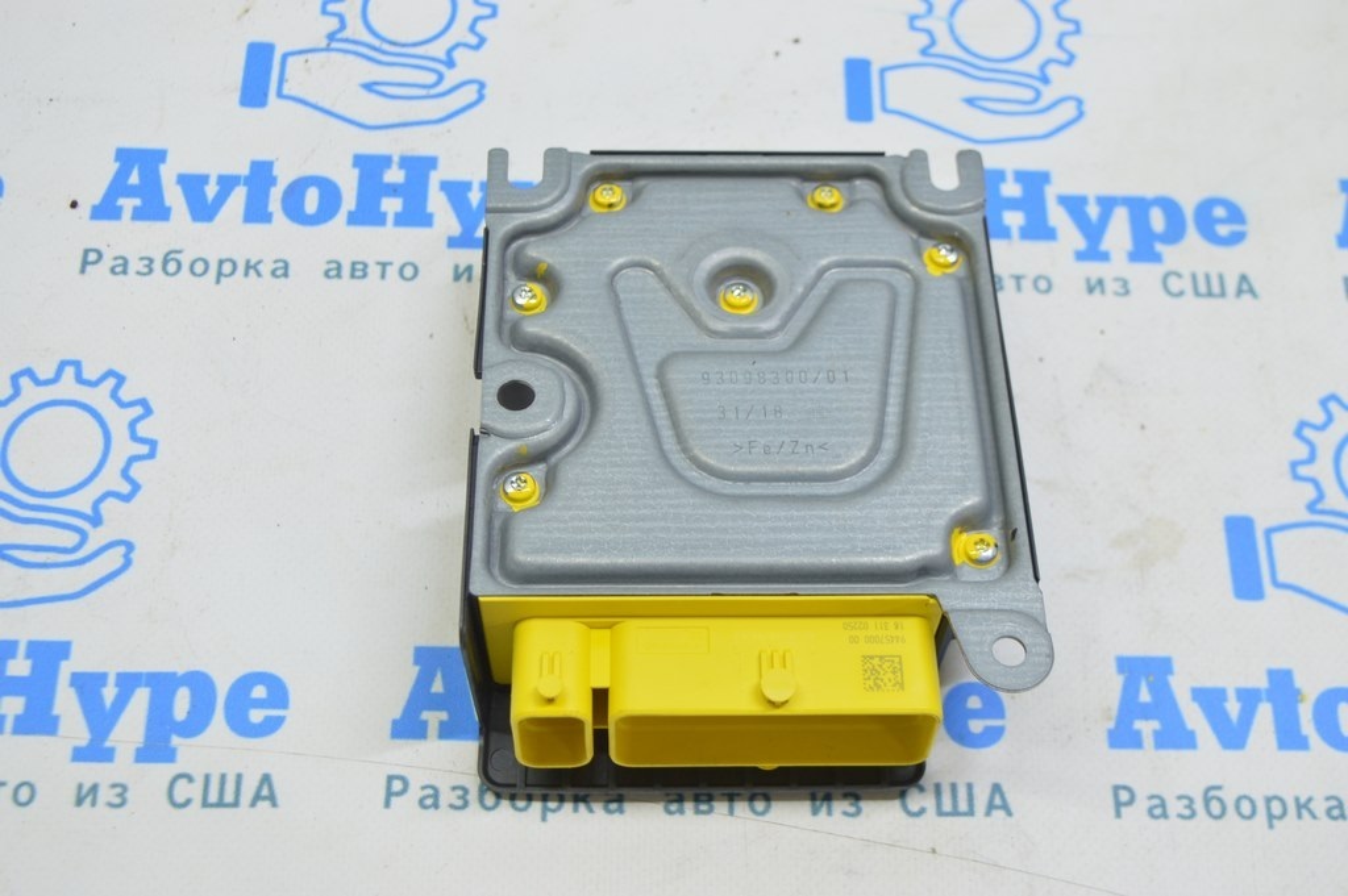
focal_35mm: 48
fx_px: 1796
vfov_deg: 28.0
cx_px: 674
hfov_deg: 41.1
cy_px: 448
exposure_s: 1/20
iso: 400
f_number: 5.6
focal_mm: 32
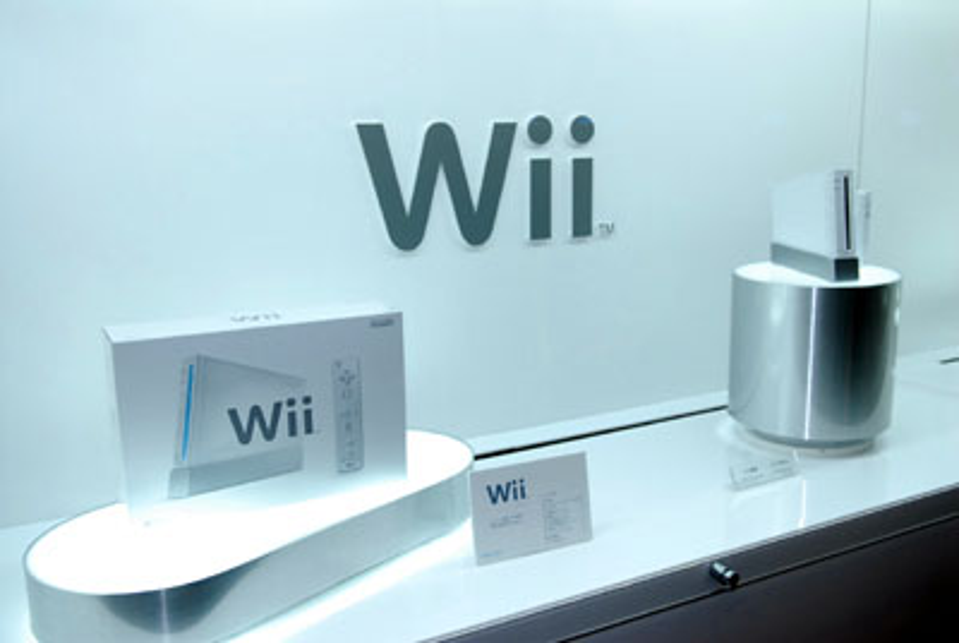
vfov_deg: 38.5
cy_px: 322
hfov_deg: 55.0
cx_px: 480
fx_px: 920
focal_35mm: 34
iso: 400
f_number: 4
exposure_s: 1/100
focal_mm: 23
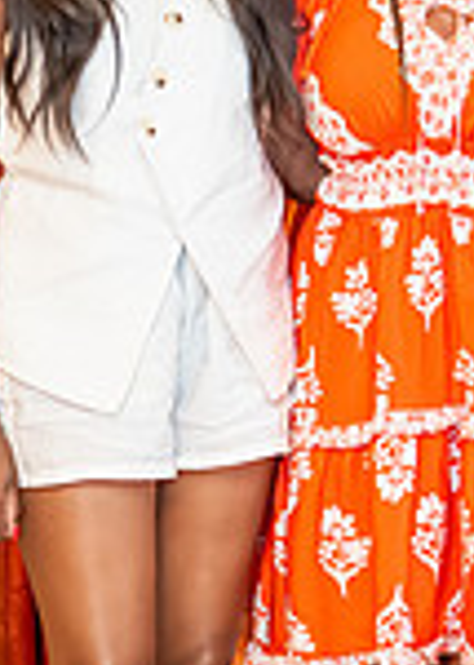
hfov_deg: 5.5
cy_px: 314
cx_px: 450
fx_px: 4942
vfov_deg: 7.7
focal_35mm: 262
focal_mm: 50
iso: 1000
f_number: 1.2
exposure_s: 1/400
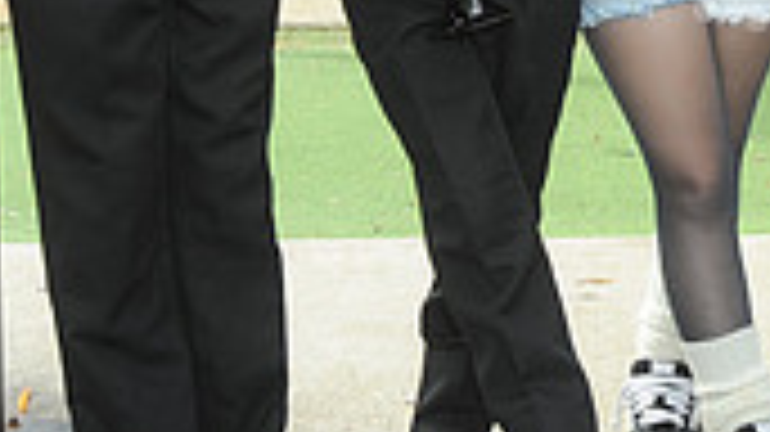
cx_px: 811
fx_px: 2755
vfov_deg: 8.5
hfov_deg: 15.6
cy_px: -400
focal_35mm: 135
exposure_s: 1/160
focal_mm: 38
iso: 250
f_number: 6.3
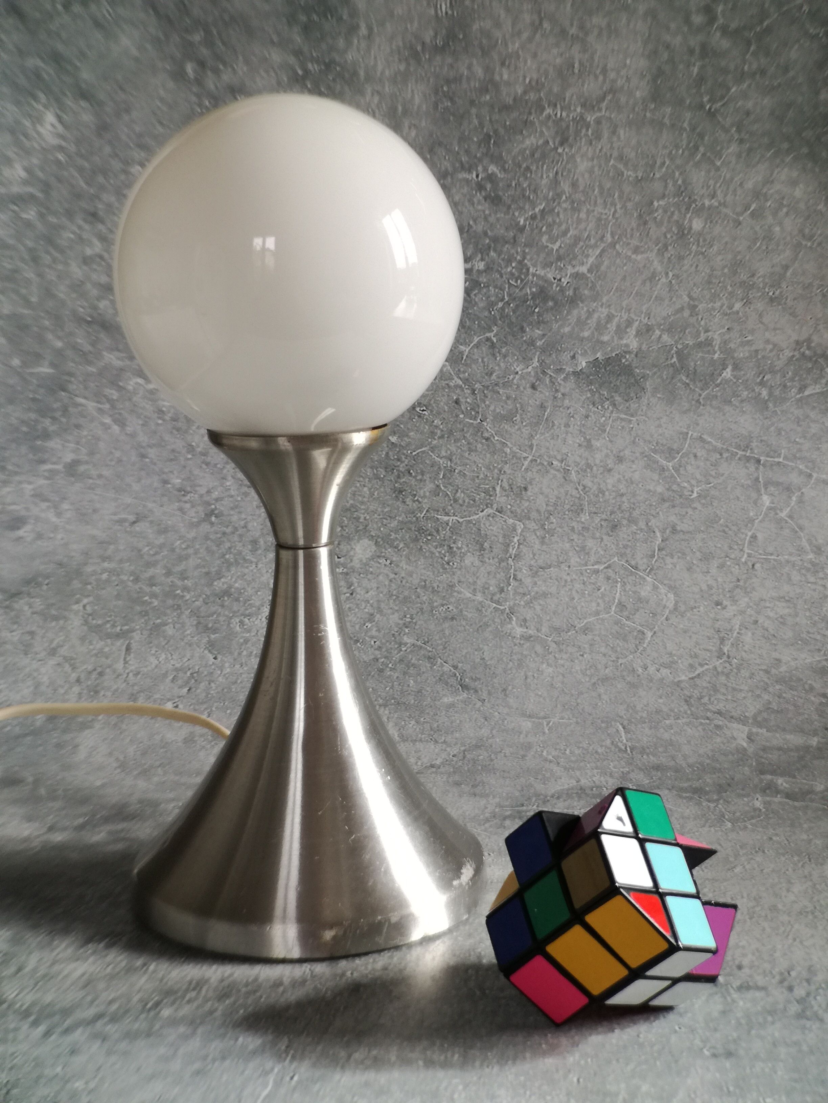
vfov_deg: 58.4
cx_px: 414
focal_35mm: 31
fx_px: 989
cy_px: 552
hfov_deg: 45.4
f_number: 2
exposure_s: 1/100
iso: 80
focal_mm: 3.79
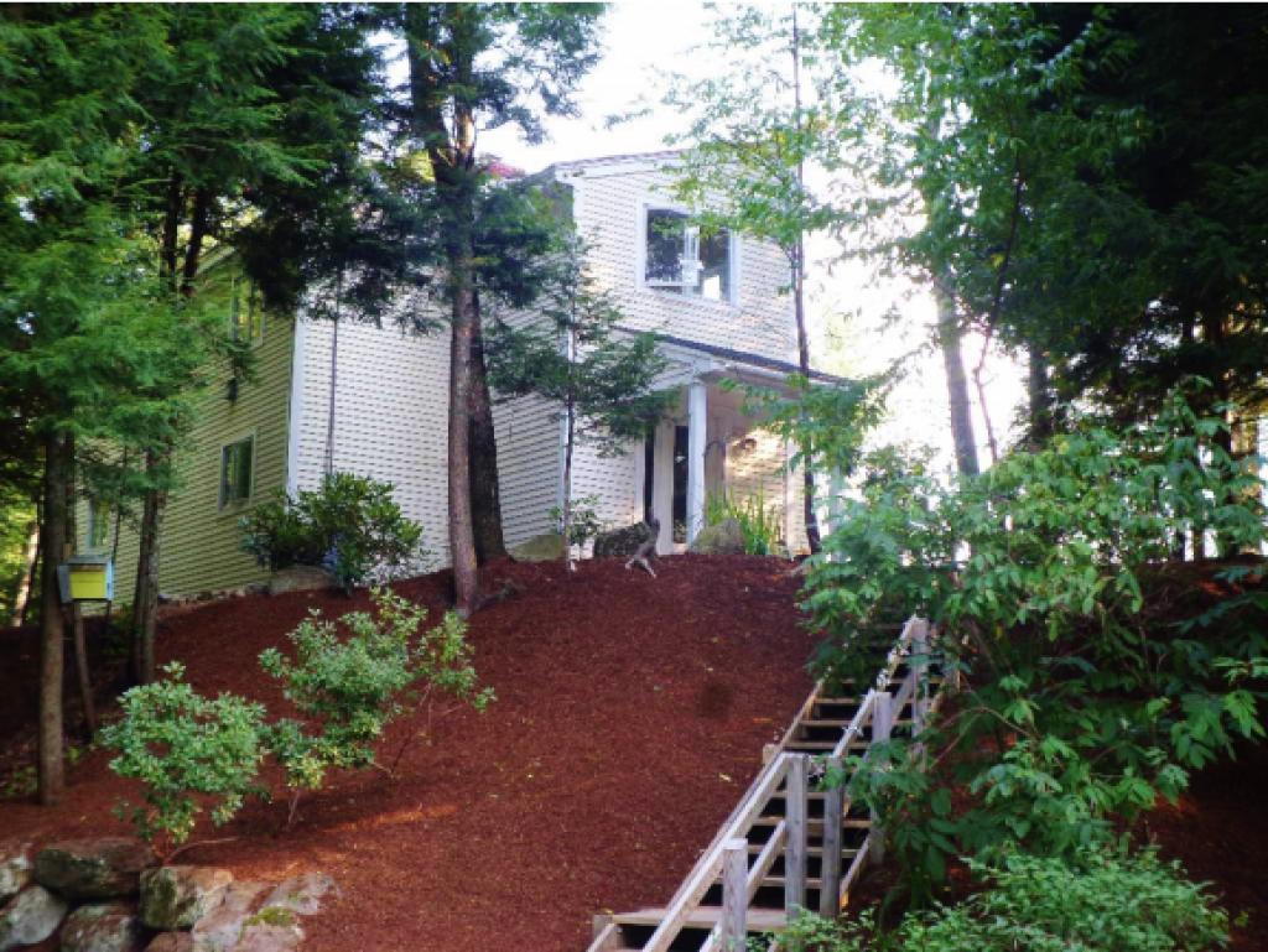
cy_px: 476
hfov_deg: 43.8
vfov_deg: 33.6
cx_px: 634
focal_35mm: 43
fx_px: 1576
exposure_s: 1/45
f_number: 3.2
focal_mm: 7.8
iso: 80
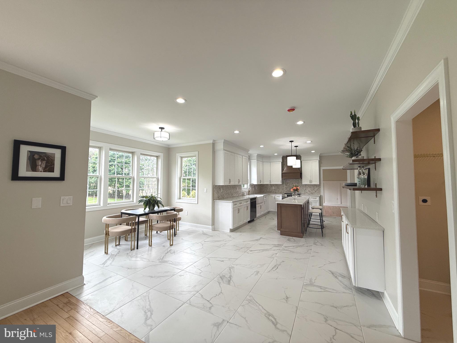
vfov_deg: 85.7
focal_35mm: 14
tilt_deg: +3.1
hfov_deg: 102.1
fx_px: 185
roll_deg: -0.8
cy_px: 172
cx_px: 228
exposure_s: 1/120
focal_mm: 2.22
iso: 80
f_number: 2.2
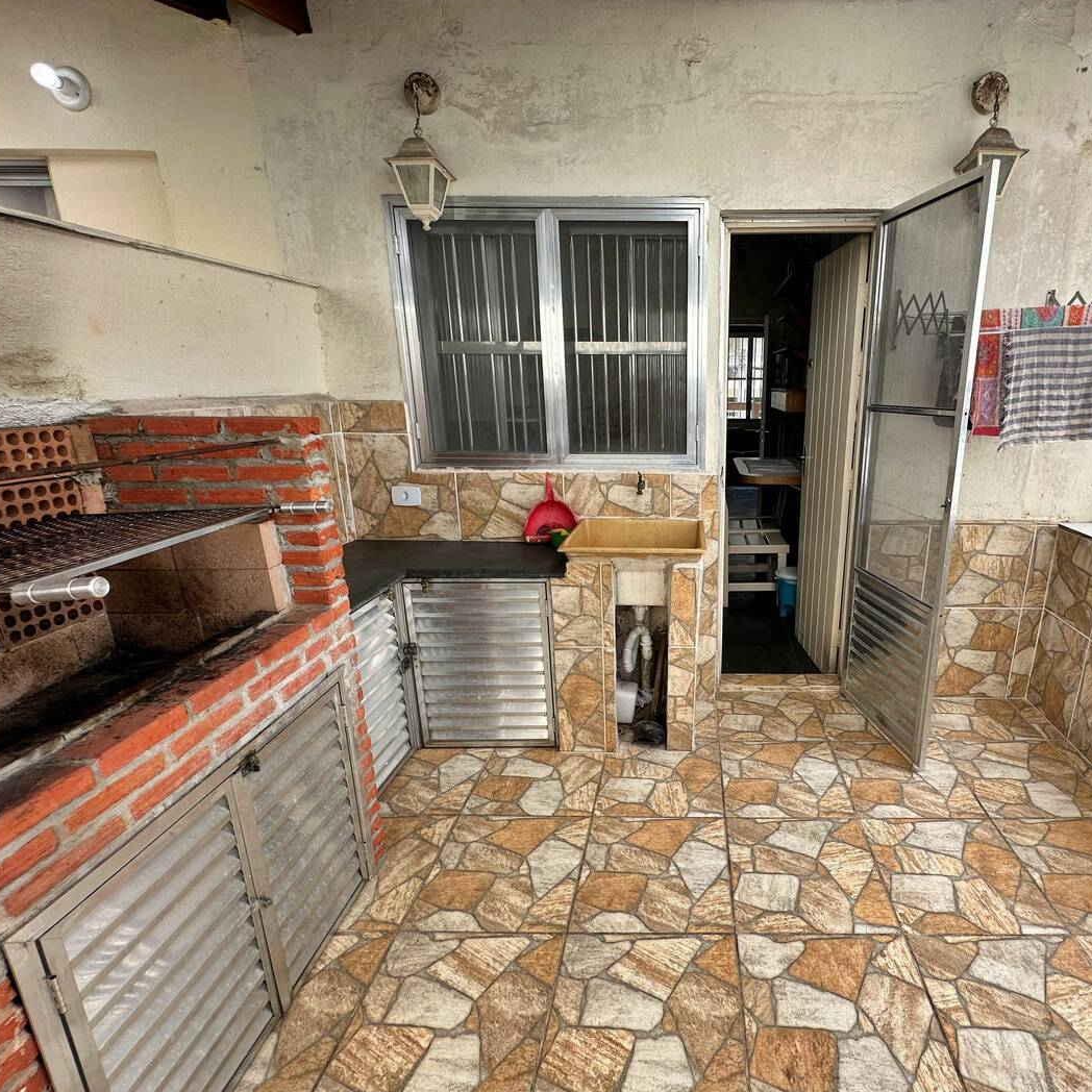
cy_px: 554
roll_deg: -0.3
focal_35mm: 17
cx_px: 688
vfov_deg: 84.0
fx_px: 607
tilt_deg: -15.3
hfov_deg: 82.3
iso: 40
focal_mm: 2.22
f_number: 2.2
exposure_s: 1/179
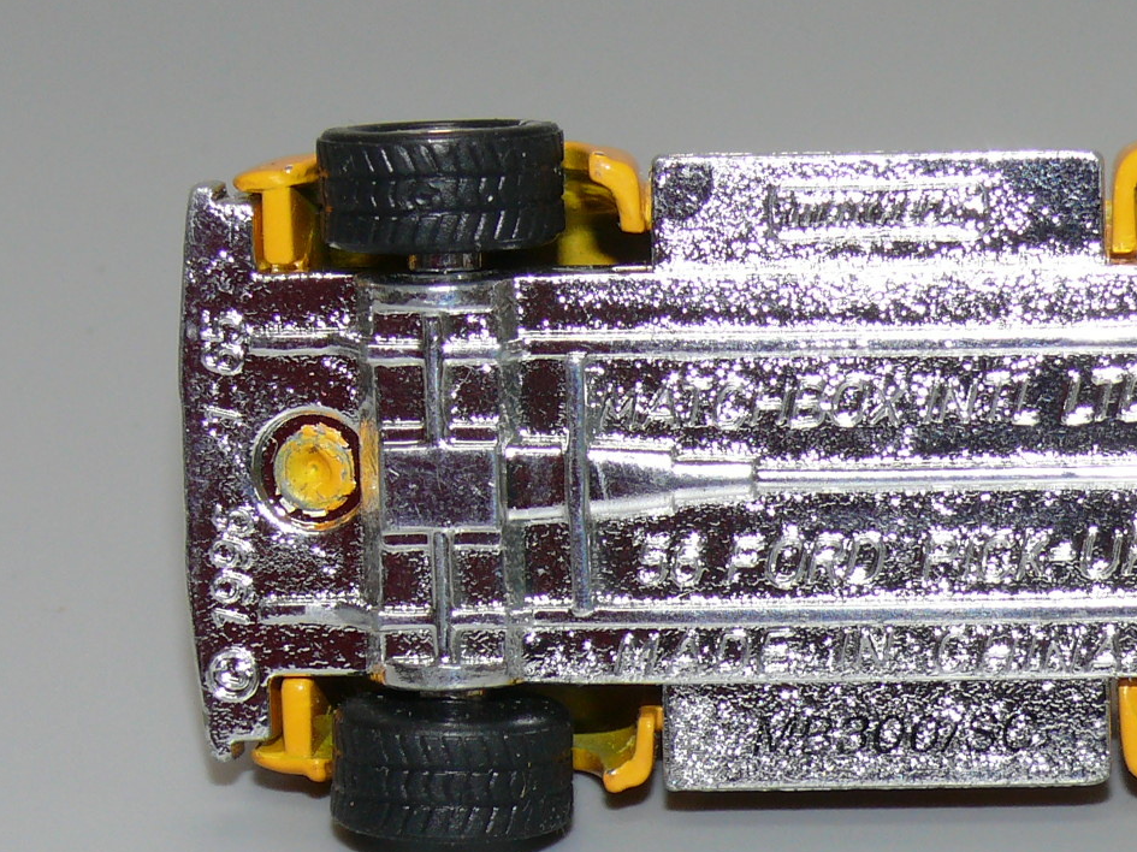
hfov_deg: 11.9
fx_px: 5450
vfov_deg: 8.9
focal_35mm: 166
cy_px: 436
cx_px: 936
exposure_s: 1/30
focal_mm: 13.2
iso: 100
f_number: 4
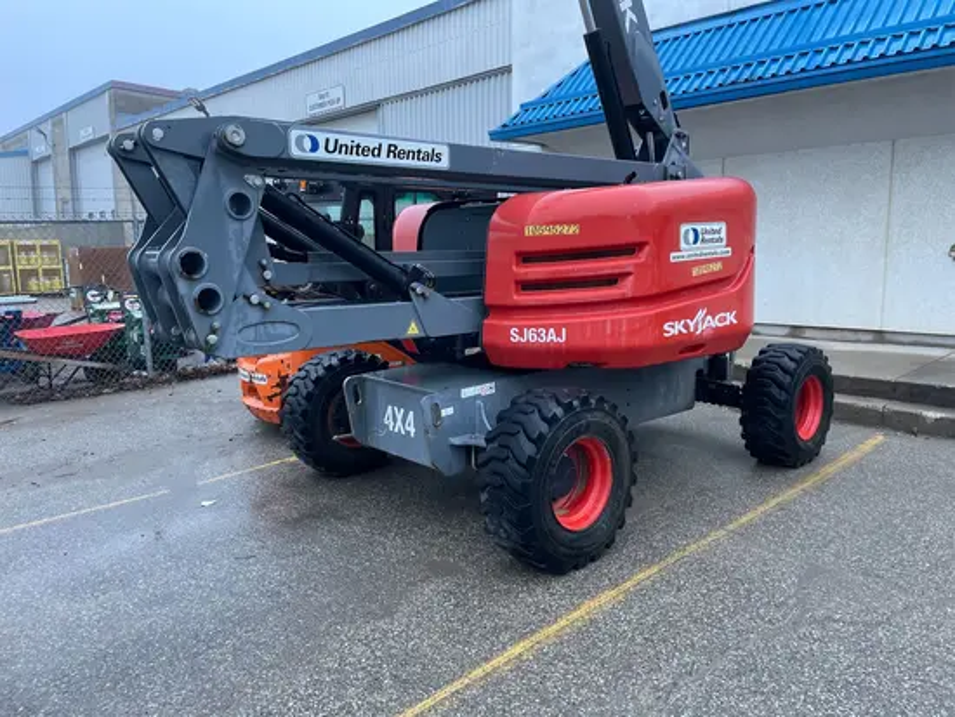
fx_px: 718
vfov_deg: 53.1
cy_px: 358
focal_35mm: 26
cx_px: 478
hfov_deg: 67.3
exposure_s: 1/61
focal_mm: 4.2
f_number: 1.6
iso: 125
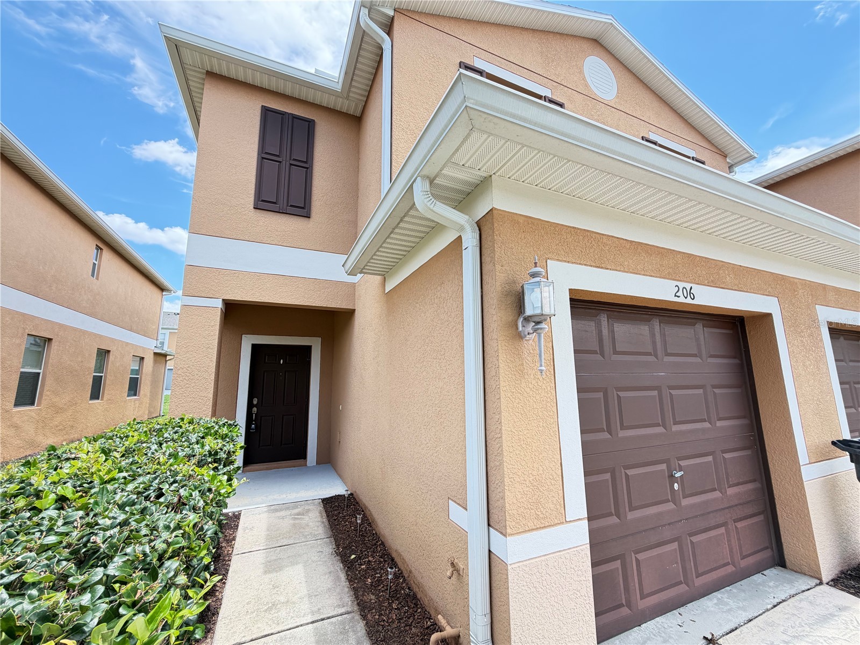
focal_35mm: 14
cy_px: 322
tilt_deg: +9.7
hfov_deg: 102.1
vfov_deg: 85.7
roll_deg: +1.2
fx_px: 348
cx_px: 430
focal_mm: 2.22
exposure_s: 1/149
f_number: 2.2
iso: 64
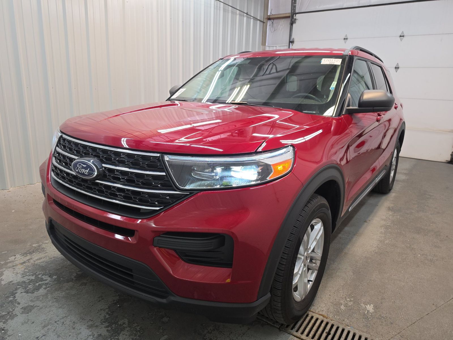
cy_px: 170
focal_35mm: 23
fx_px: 301
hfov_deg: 73.9
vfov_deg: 58.9
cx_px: 226
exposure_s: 1/119
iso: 48
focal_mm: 6.5
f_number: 1.4
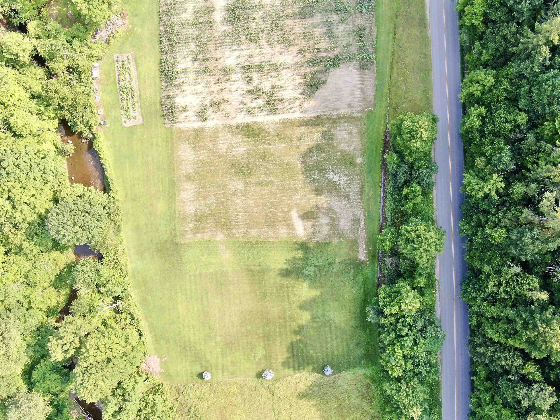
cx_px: 280
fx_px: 485
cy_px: 210
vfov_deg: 46.8
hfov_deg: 60.0
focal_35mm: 30
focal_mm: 5.22
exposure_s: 1/160
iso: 100
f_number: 3.1
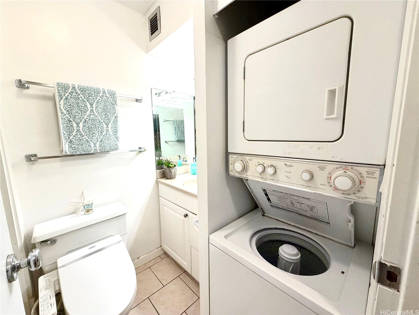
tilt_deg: -7.6
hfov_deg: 102.1
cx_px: 210
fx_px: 169
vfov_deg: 85.7
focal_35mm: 14
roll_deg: +0.5
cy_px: 158
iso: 250
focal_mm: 2.22
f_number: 2.2
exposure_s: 1/120
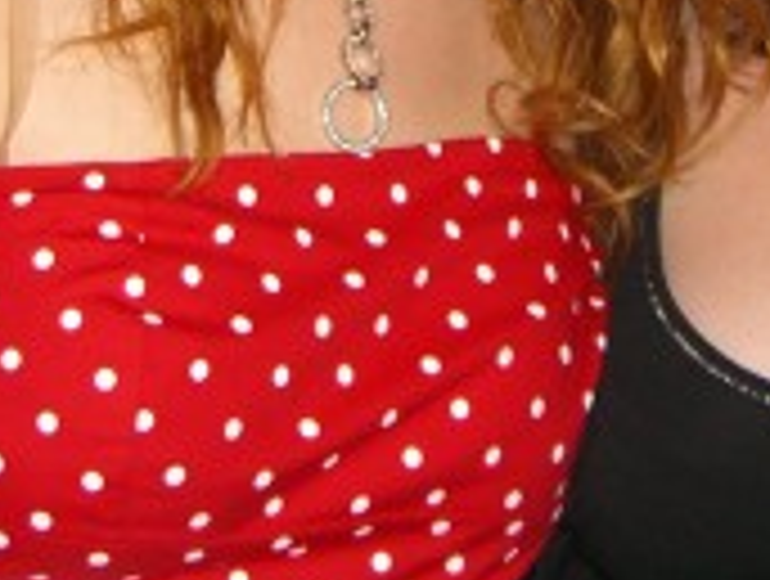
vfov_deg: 10.9
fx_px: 2965
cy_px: -207
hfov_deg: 14.7
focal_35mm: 133
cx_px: 594
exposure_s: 1/60
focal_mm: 7.9
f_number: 2.8
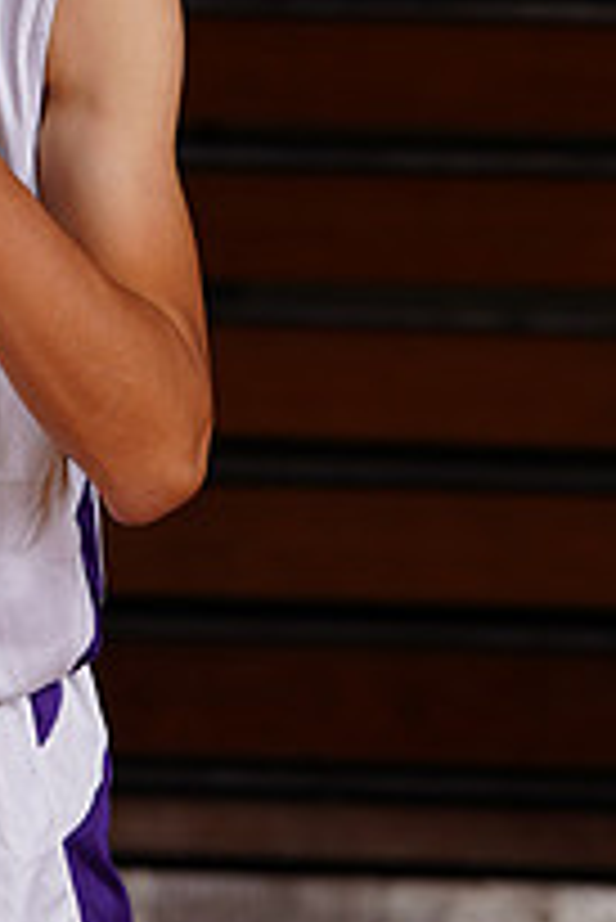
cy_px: -328
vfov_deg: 3.8
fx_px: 13784
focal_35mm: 538
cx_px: -236
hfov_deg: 2.6
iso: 200
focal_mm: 190
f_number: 9
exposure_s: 1/200
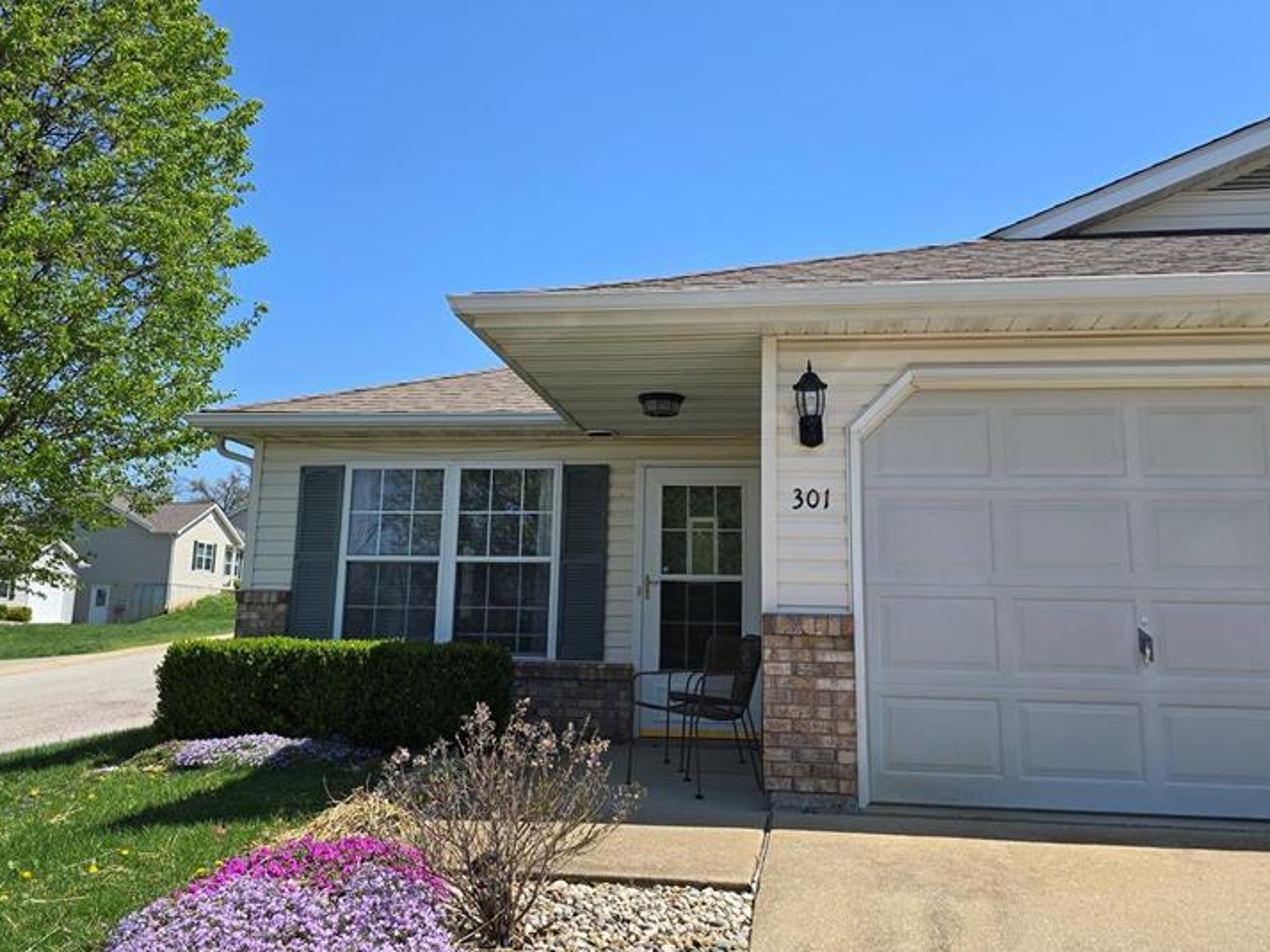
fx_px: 1210
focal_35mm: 33
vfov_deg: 42.8
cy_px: 399
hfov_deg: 55.4
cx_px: 639
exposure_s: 1/786
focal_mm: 6.3
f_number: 1.7
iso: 12
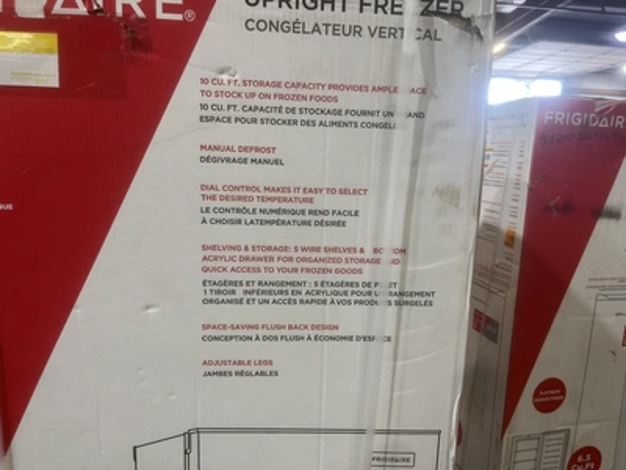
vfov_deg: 53.1
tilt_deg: -9.5
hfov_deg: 67.3
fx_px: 470
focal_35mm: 26
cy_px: 235
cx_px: 313
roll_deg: -0.8
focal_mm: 5.1
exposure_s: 1/60
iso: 64
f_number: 1.6
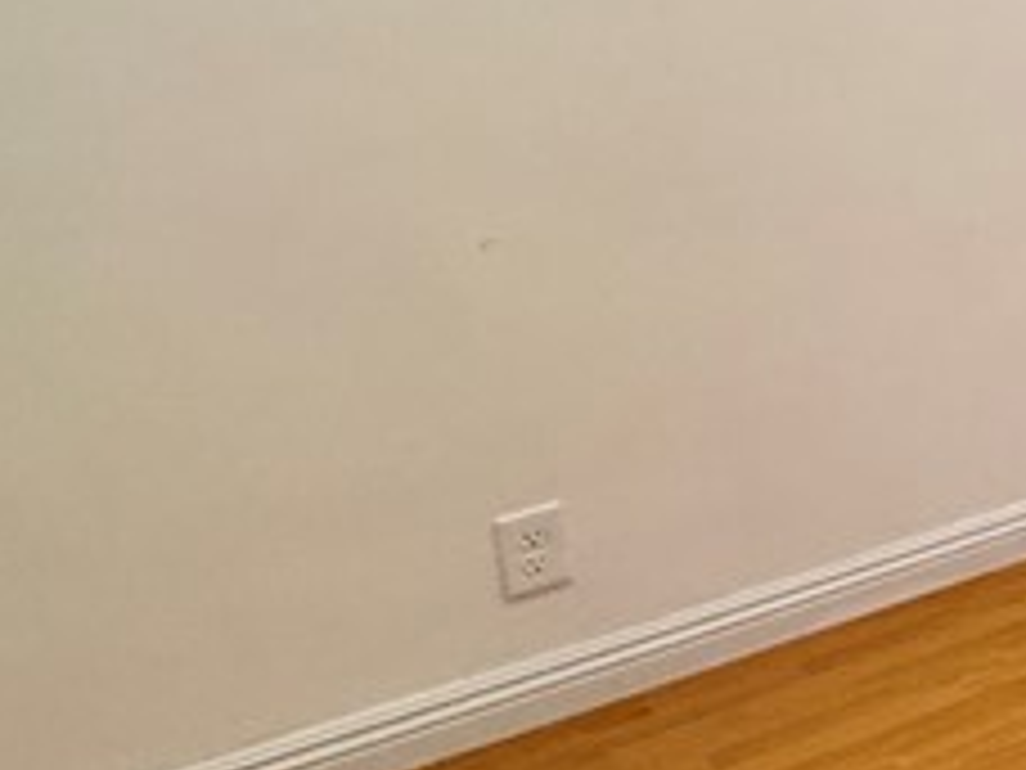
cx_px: 1998
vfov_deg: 22.5
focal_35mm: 63
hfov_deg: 19.4
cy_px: 27
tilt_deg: -9.7
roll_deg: -0.3
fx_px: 1867
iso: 250
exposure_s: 1/120
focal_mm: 2.22
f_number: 2.2
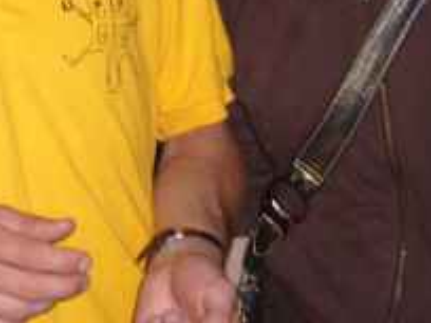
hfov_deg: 16.0
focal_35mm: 120
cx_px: -19
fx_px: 1494
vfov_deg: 11.9
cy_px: -134
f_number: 2.8
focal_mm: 5.8
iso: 100
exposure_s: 1/60
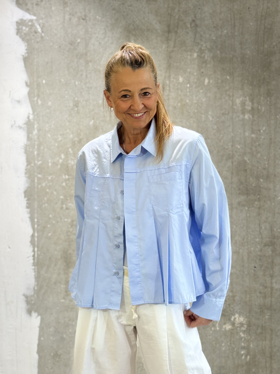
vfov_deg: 39.7
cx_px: 140
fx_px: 518
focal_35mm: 48
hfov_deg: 30.3
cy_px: 187
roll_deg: +1.2
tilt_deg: -3.7
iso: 50
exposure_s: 1/100
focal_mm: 6.76
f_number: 1.78
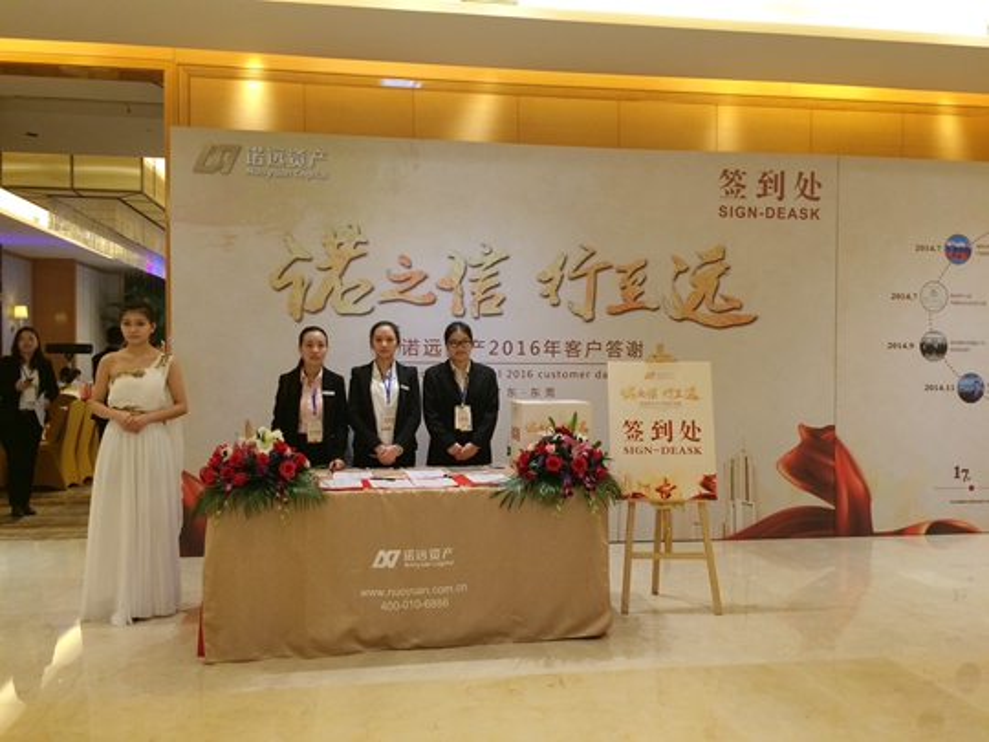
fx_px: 829
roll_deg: -0.3
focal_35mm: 29
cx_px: 494
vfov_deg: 48.2
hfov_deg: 61.7
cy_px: 371
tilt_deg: -1.6
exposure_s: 1/33
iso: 125
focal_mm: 4.15
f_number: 2.2
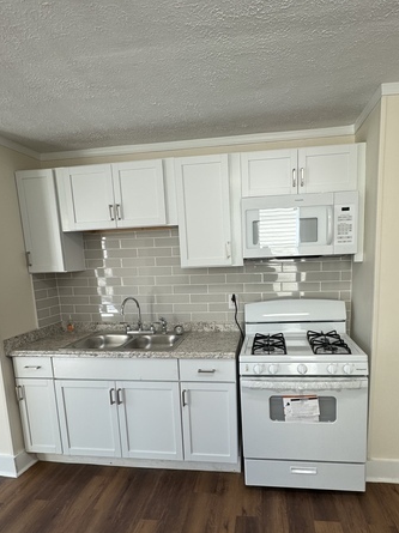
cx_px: 222
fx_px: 323
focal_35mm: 21
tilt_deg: -10.2
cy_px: 311
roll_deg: +2.1
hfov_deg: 63.2
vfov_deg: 78.4
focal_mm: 2.22
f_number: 2.2
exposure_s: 1/99
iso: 50
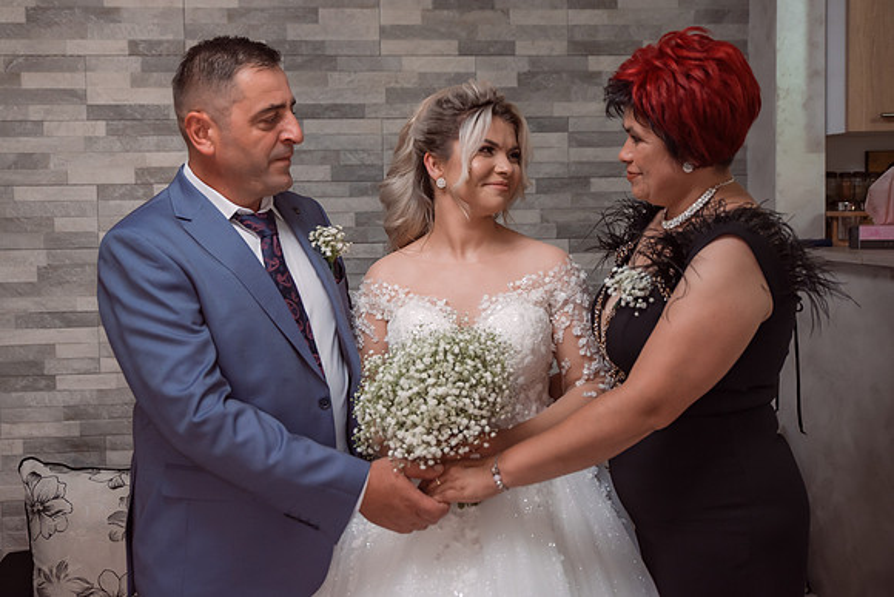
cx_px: 431
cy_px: 277
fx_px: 1123
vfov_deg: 29.7
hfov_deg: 43.4
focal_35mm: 45
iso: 1000
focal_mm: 40
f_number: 2.8
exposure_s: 1/250
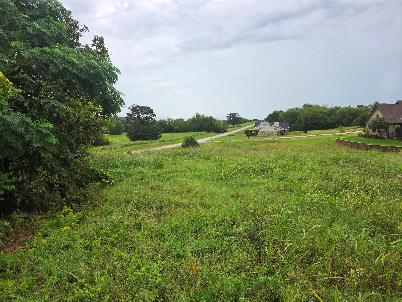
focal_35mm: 23
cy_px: 151
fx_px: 267
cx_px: 201
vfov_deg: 58.9
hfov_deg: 73.9
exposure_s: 1/359
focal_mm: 6.3
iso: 40
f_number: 1.7
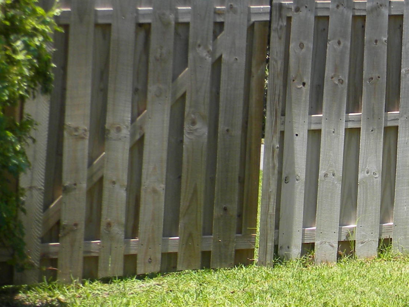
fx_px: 1146
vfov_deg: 15.2
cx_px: 484
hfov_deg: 19.1
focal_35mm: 97
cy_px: 103
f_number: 3.7
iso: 88
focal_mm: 6.4
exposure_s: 1/500
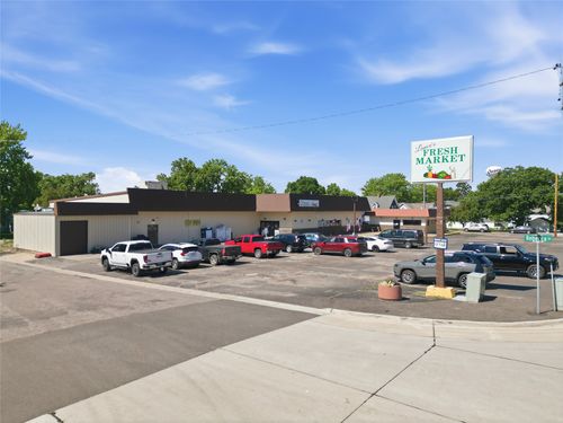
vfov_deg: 56.8
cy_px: 212
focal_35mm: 24
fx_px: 390
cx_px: 282
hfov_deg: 71.6
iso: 120
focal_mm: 6.7
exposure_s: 1/400
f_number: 1.7
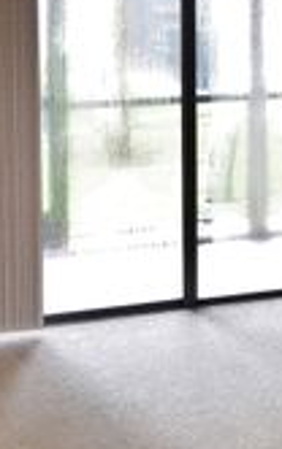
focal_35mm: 92
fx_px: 1129
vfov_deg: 22.1
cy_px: 61
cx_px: 220
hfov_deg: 14.2
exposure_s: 1/60
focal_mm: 20
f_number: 4
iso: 720
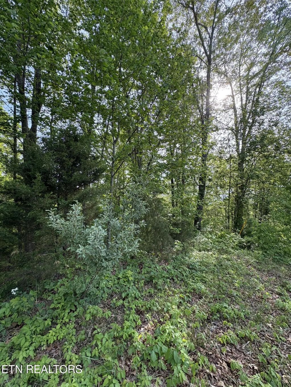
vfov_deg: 102.1
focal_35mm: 14
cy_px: 194
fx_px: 157
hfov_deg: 85.7
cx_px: 146
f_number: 2.2
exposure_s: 1/362
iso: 64
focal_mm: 2.22
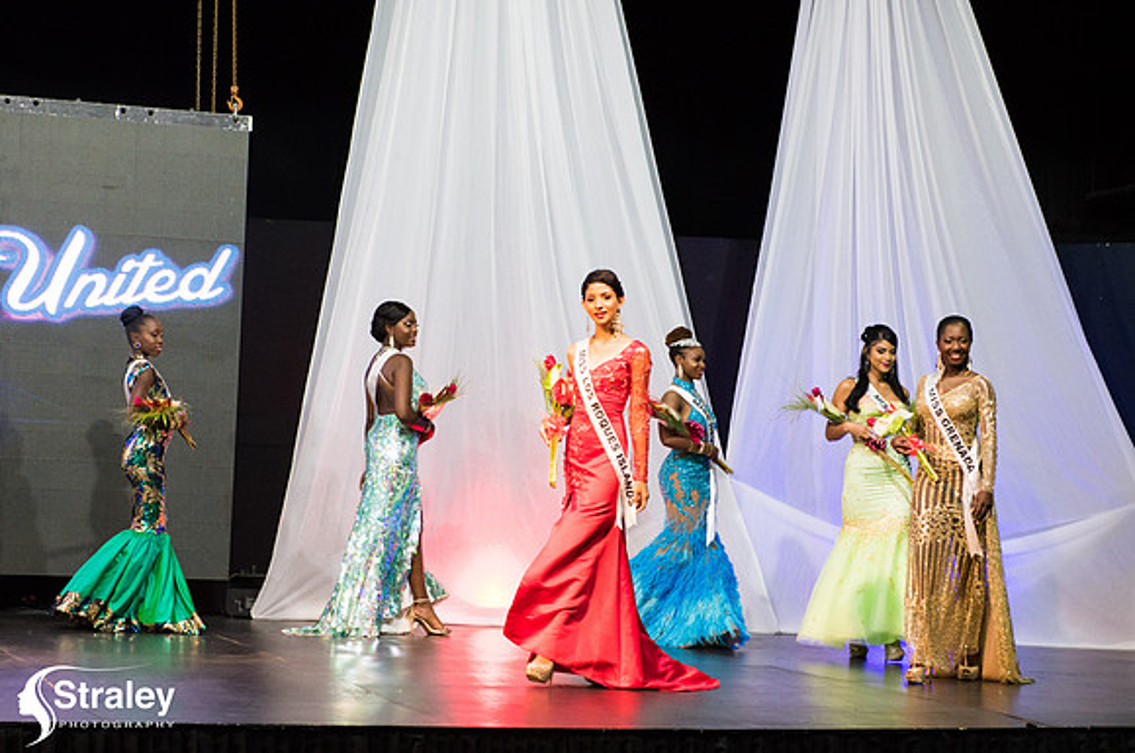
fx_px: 2868
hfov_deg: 22.4
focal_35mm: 91
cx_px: 511
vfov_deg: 15.0
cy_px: 441
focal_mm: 70
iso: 4000
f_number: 5
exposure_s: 1/160
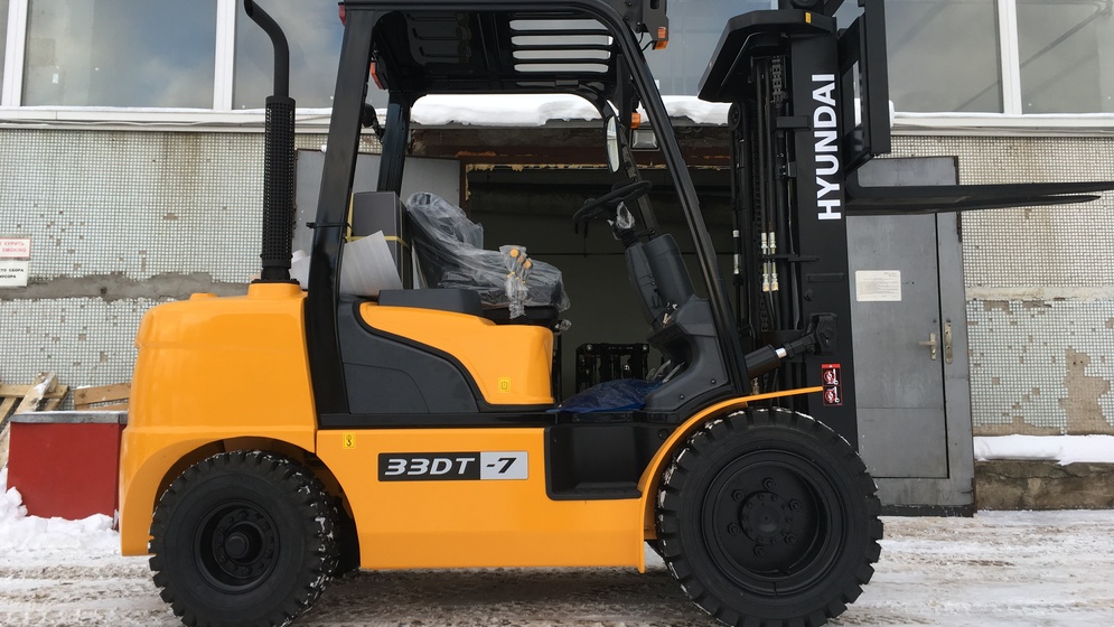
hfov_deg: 61.0
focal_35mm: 32
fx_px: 945
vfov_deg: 36.7
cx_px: 552
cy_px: 305
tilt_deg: +4.9
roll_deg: +0.6
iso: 25
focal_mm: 4.15
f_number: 2.2
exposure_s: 1/100
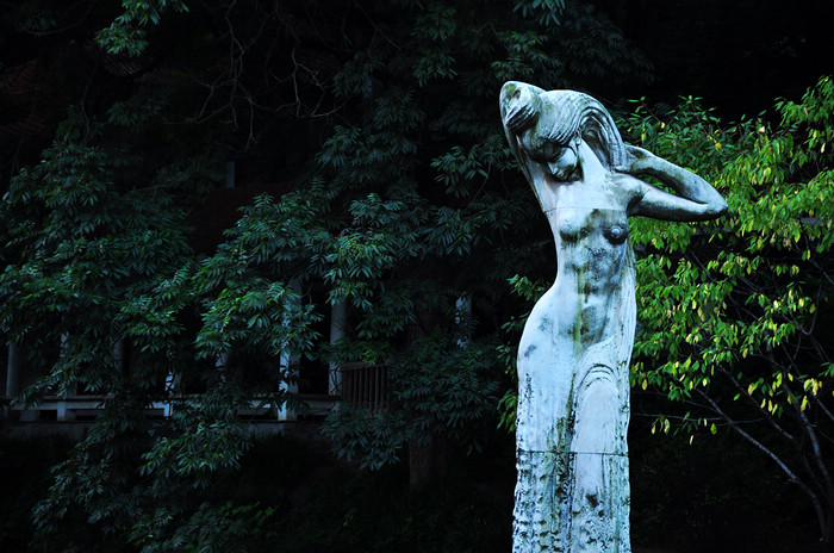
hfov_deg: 13.1
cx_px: 417
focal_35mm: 158
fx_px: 3642
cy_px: 276
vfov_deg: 8.7
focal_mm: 105
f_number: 5.6
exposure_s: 1/15
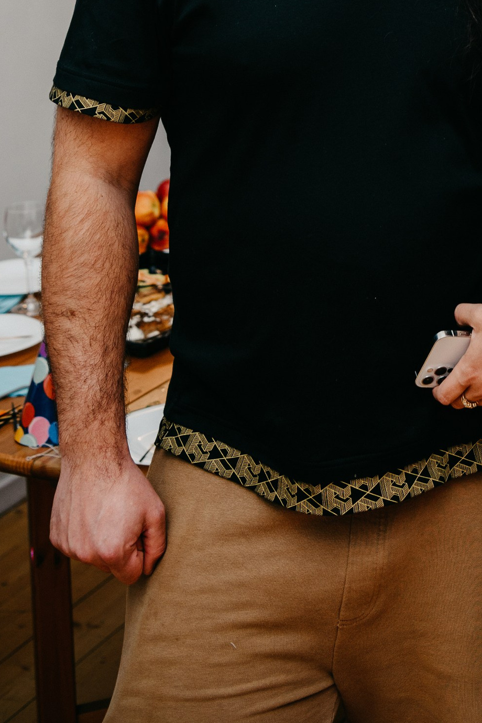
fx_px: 1788
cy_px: -209
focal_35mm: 89
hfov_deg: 15.0
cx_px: 519
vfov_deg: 20.9
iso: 160
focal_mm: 32
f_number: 3.2
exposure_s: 1/160
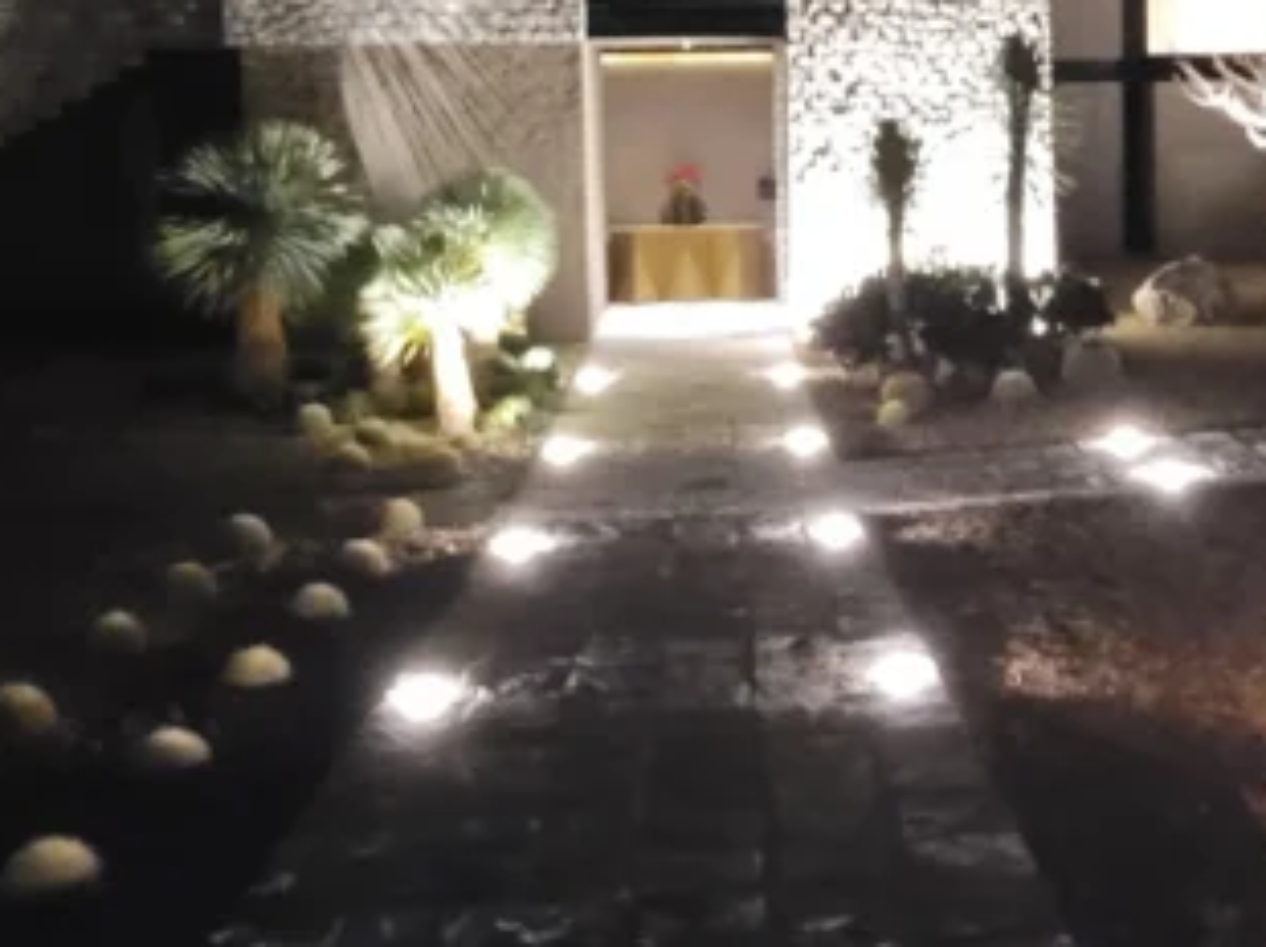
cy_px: 163
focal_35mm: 43
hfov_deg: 43.3
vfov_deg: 32.5
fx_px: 1571
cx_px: 837
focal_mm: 2.2
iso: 2500
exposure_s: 1/10
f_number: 2.2
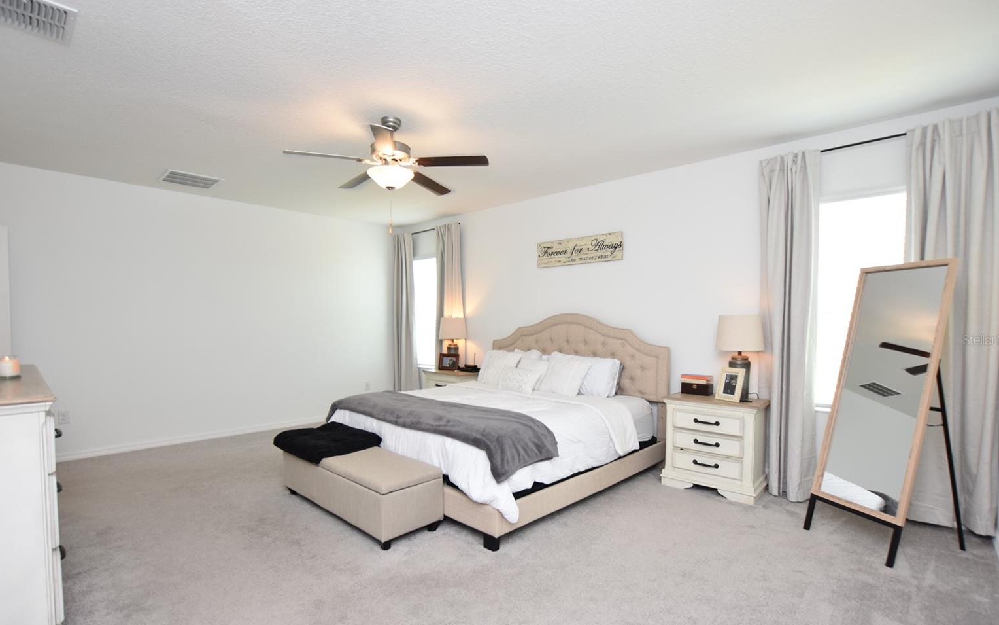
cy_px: 340
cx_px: 498
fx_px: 436
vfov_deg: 71.1
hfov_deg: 97.8
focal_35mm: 16
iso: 200
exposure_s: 1/60
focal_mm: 10
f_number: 4
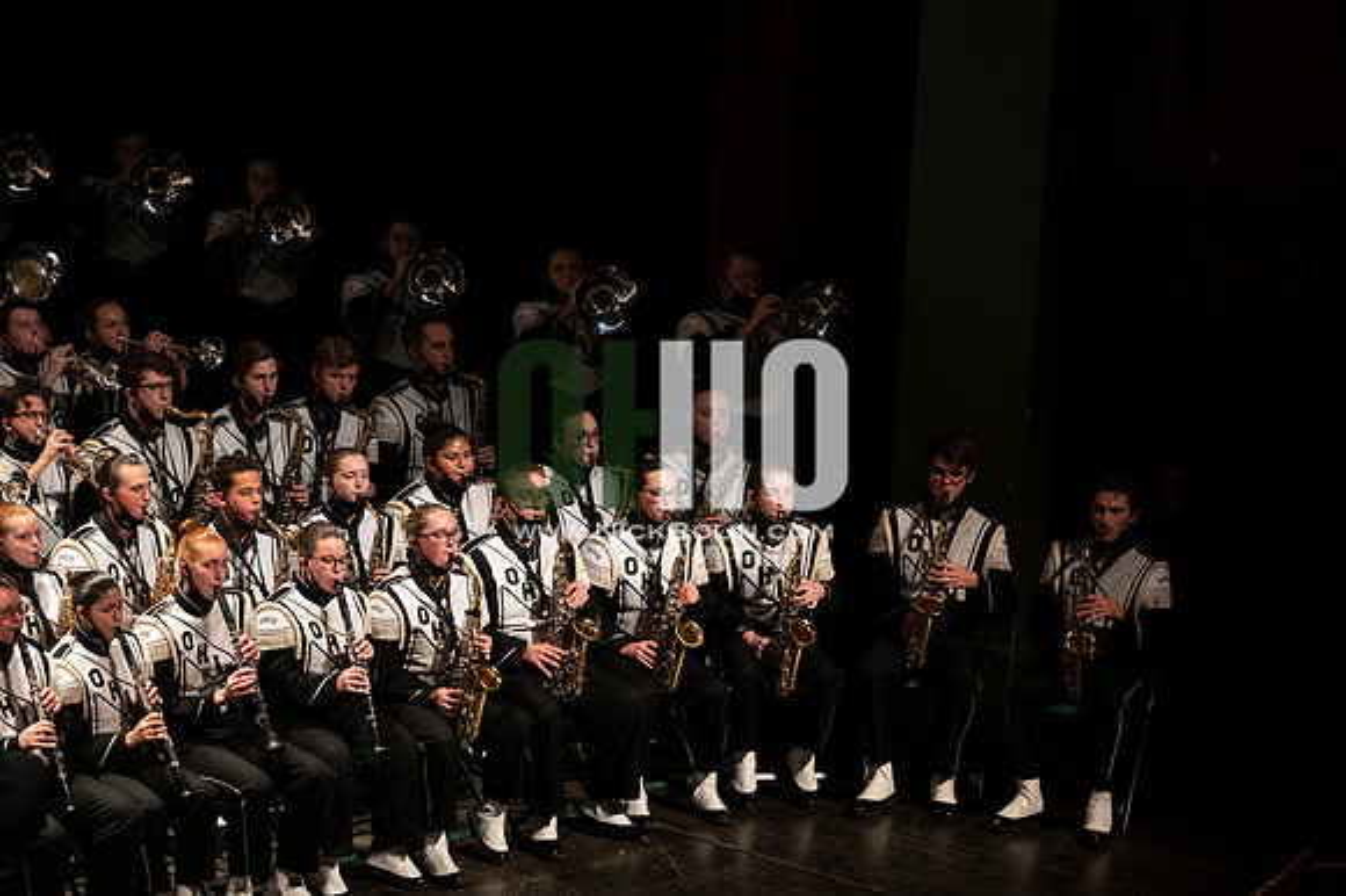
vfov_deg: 6.9
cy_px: 448
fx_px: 7473
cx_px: 673
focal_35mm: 200
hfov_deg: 10.3
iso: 2500
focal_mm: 200
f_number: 2.8
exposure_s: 1/500
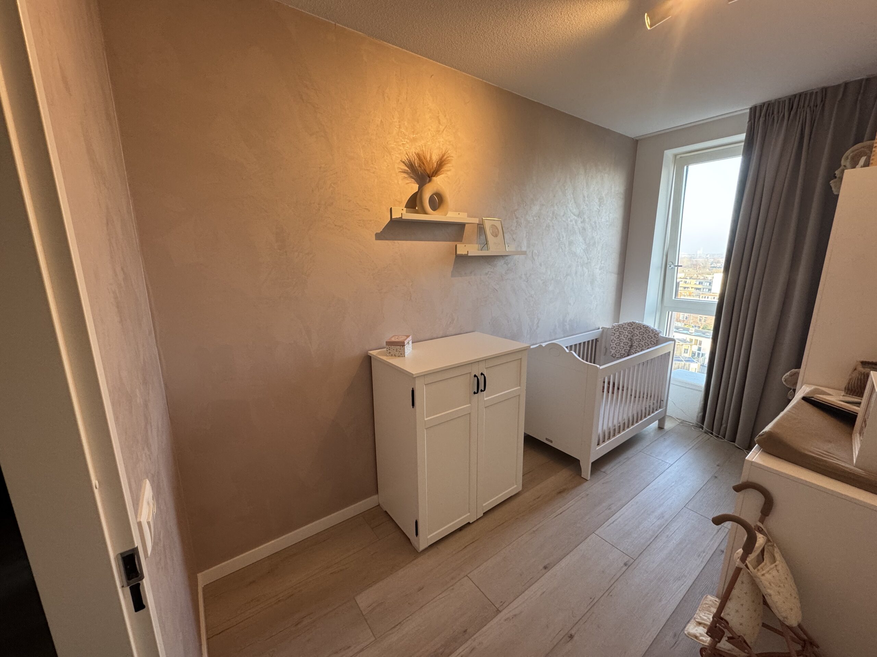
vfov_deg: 85.7
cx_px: 438
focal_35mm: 14
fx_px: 355
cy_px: 328
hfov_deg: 102.1
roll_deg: +0.6
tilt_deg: -12.0
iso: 200
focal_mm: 2.22
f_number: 2.2
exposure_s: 1/100
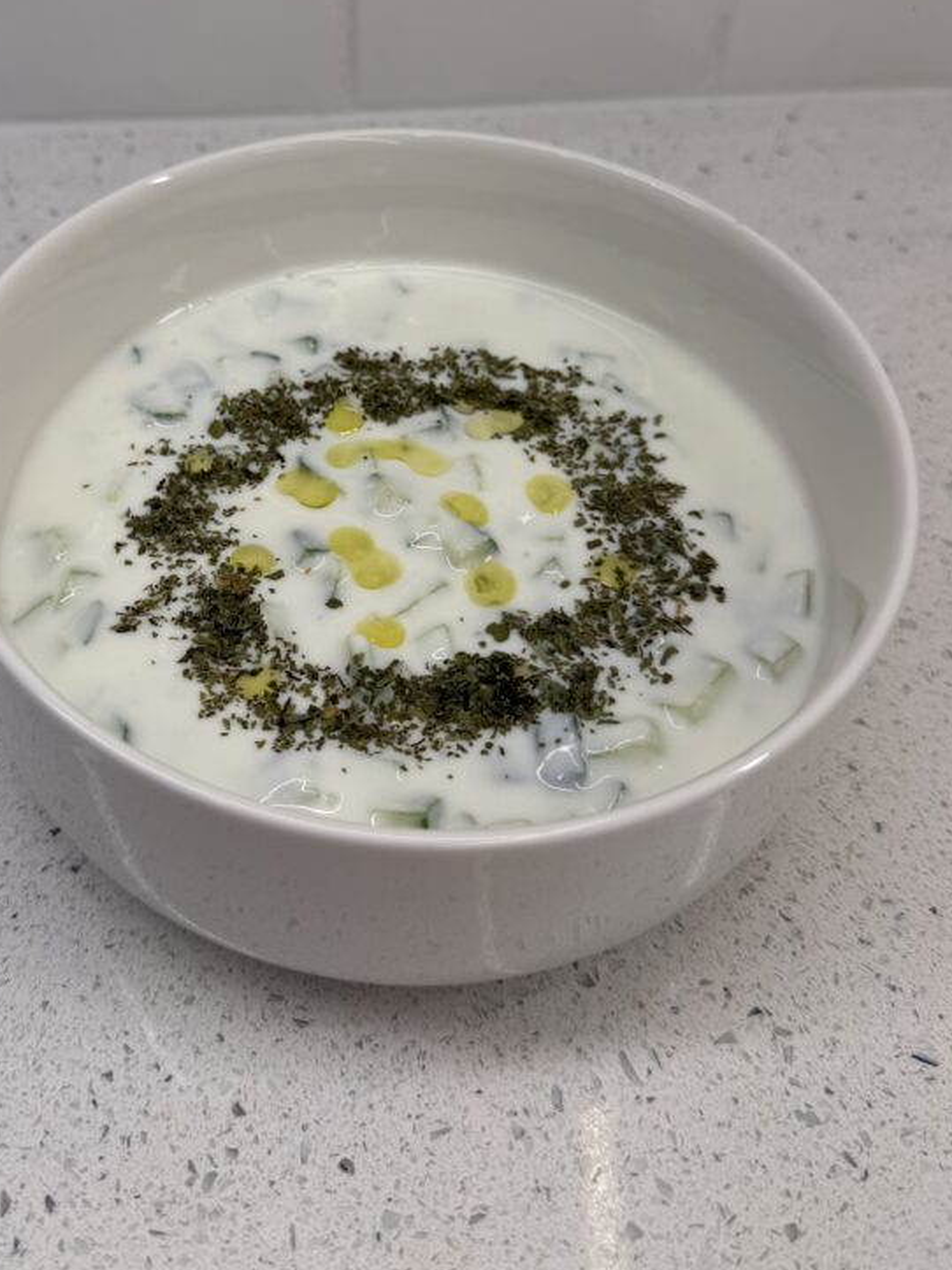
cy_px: 455
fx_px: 1247
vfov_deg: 53.2
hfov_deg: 41.5
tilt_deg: -46.6
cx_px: 367
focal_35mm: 34
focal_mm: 6.76
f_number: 1.78
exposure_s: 1/1005
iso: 80
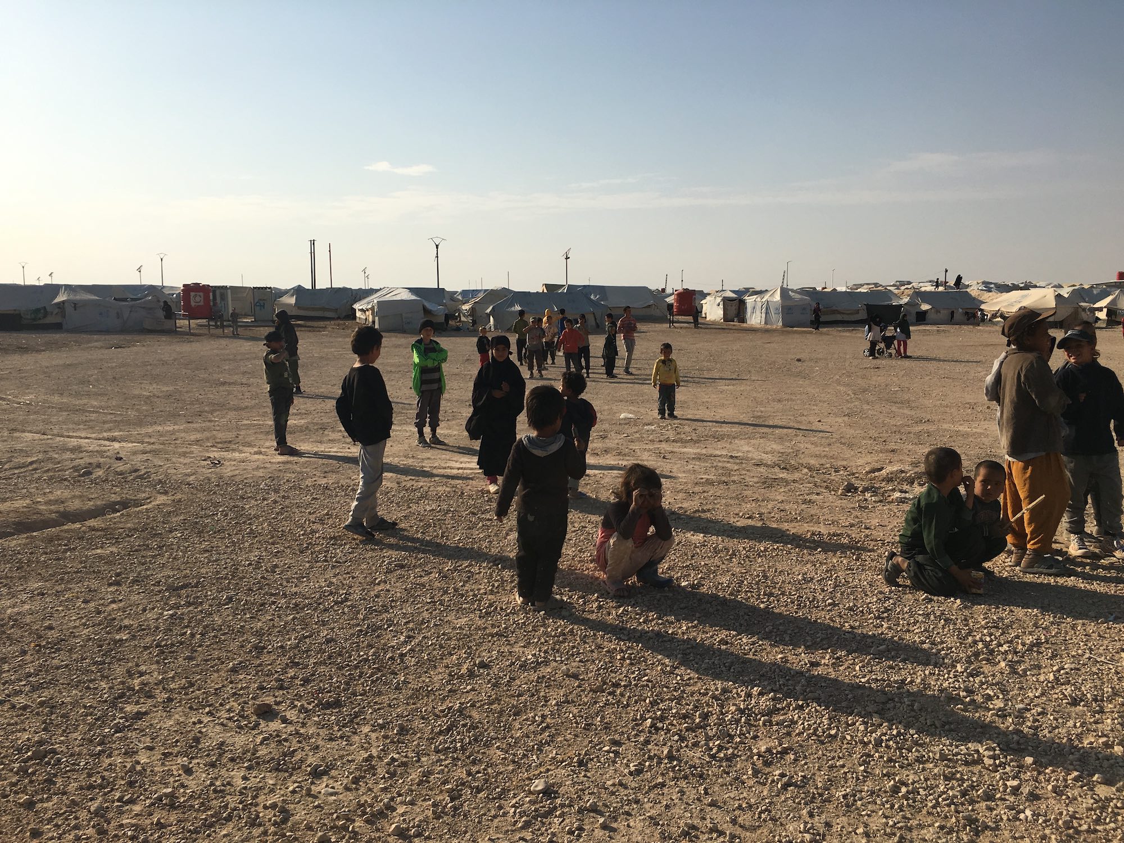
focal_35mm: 29
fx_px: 942
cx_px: 562
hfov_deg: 61.7
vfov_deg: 48.2
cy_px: 422
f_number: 2.2
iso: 25
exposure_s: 1/2849
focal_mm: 4.15
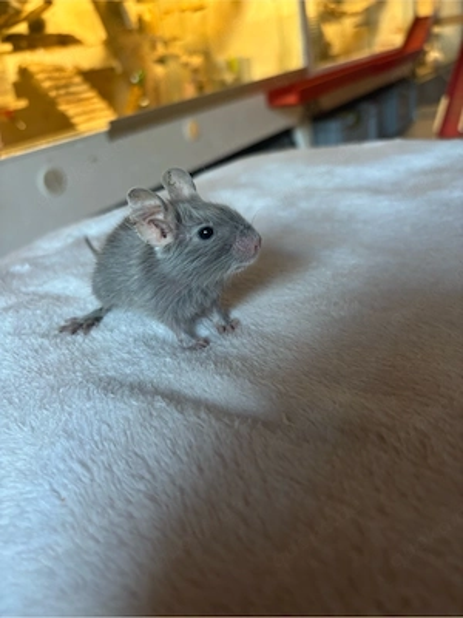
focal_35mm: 26
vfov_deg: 67.3
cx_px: 232
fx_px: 464
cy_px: 309
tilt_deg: -27.0
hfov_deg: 53.1
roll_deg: +8.9
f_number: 1.6
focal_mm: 5.96
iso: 125
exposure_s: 1/60
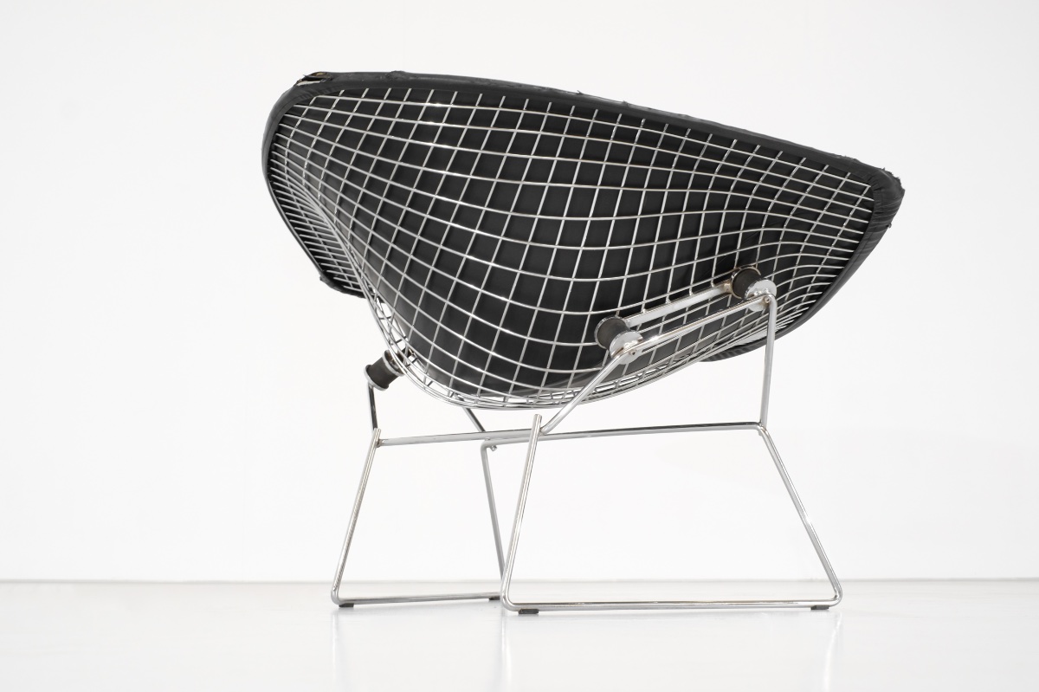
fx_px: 1529
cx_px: 520
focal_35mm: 53
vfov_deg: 25.5
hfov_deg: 37.5
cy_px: 346
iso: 800
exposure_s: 1/20
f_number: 8
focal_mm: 35
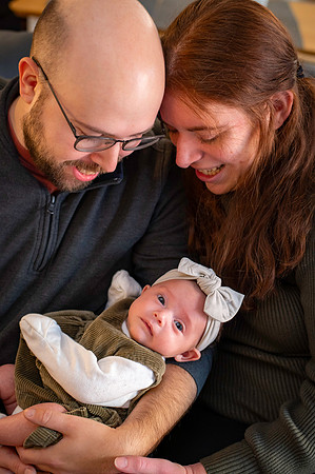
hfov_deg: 26.9
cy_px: 237
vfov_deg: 39.6
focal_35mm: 50
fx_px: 658
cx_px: 158
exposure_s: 1/80
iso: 3200
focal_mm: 50
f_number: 3.2
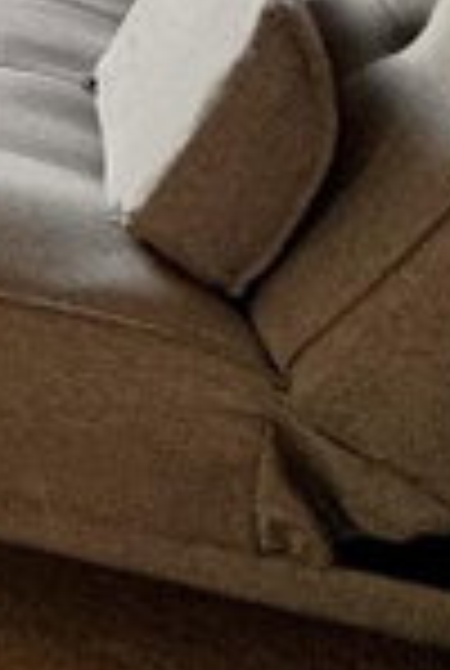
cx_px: -1215
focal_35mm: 104
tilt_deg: -4.4
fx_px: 1941
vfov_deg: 16.7
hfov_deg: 8.6
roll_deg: +1.9
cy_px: -488
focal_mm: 2.22
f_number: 2.2
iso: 160
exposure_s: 1/120
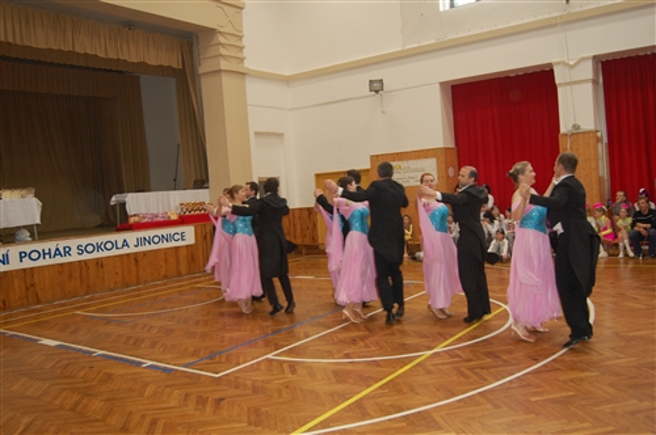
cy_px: 218
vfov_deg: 43.5
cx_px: 328
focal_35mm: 30
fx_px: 546
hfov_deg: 62.0
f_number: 3.8
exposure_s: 1/60
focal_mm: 20
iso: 400
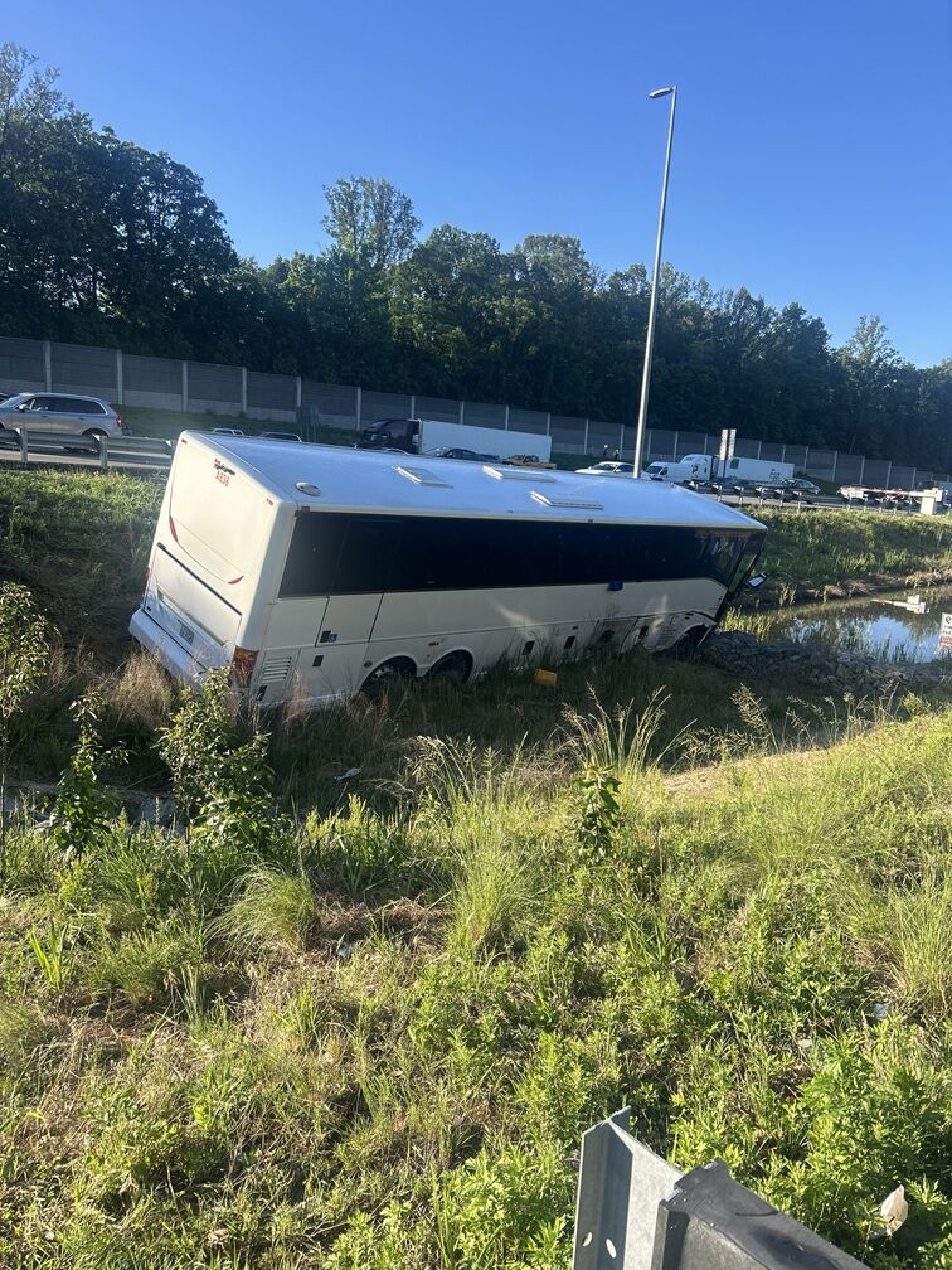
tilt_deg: -10.6
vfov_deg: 67.3
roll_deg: -4.1
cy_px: 635
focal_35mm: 26
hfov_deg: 53.1
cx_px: 476
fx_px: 953
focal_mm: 5.7
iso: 50
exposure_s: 1/1252
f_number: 1.5
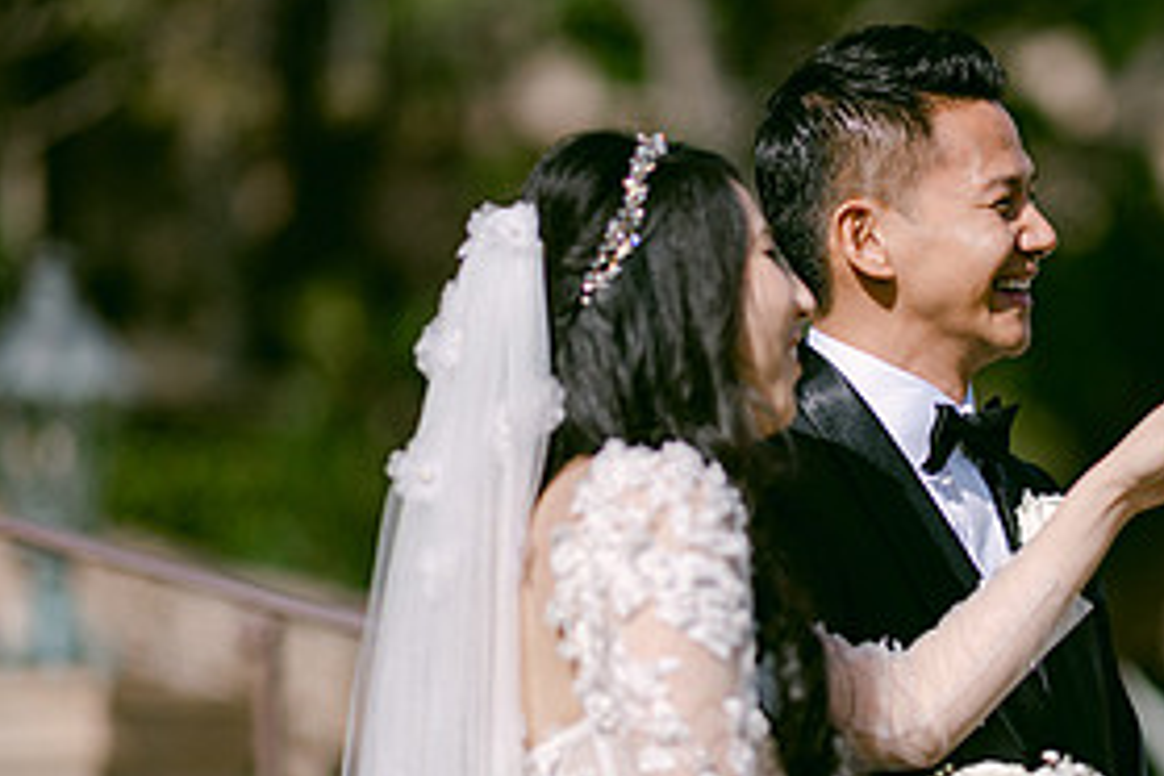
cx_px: 897
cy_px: 486
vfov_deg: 6.3
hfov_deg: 9.4
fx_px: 7048
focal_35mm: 218
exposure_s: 1/16000
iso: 100
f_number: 1.4
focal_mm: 105
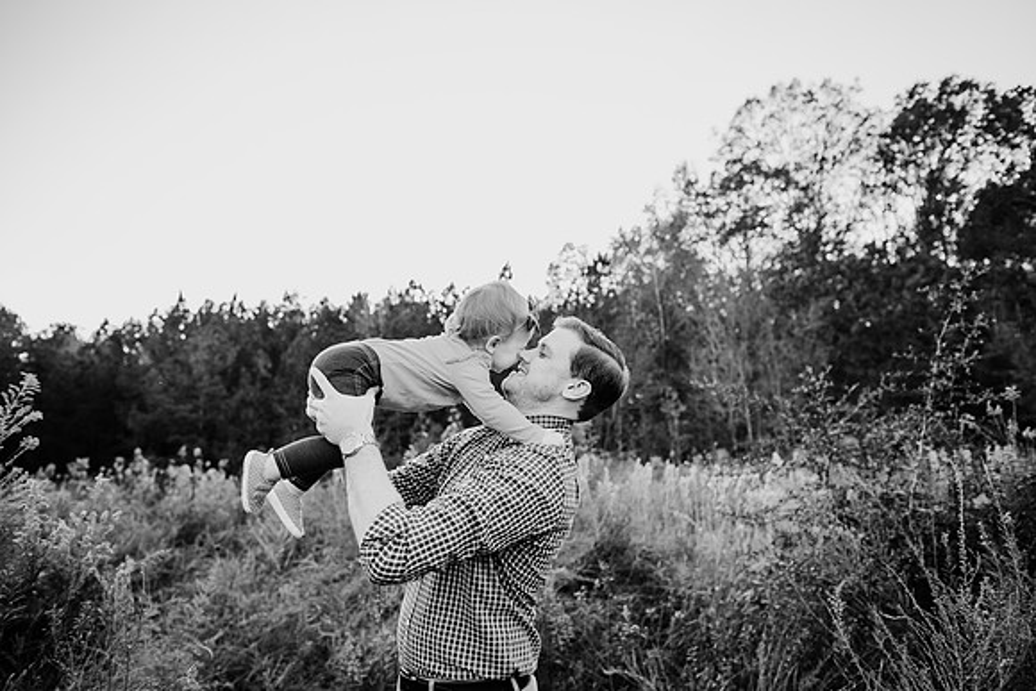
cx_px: 518
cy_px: 346
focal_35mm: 24
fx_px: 691
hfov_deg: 73.7
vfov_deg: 53.2
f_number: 2.8
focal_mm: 24
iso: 100
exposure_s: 1/250
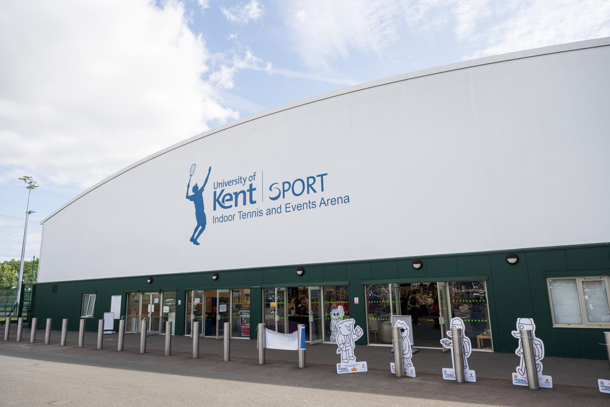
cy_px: 204
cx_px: 305
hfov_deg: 73.7
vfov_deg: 53.1
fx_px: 407
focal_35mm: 24
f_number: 5.6
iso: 100
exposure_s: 1/250
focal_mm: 24
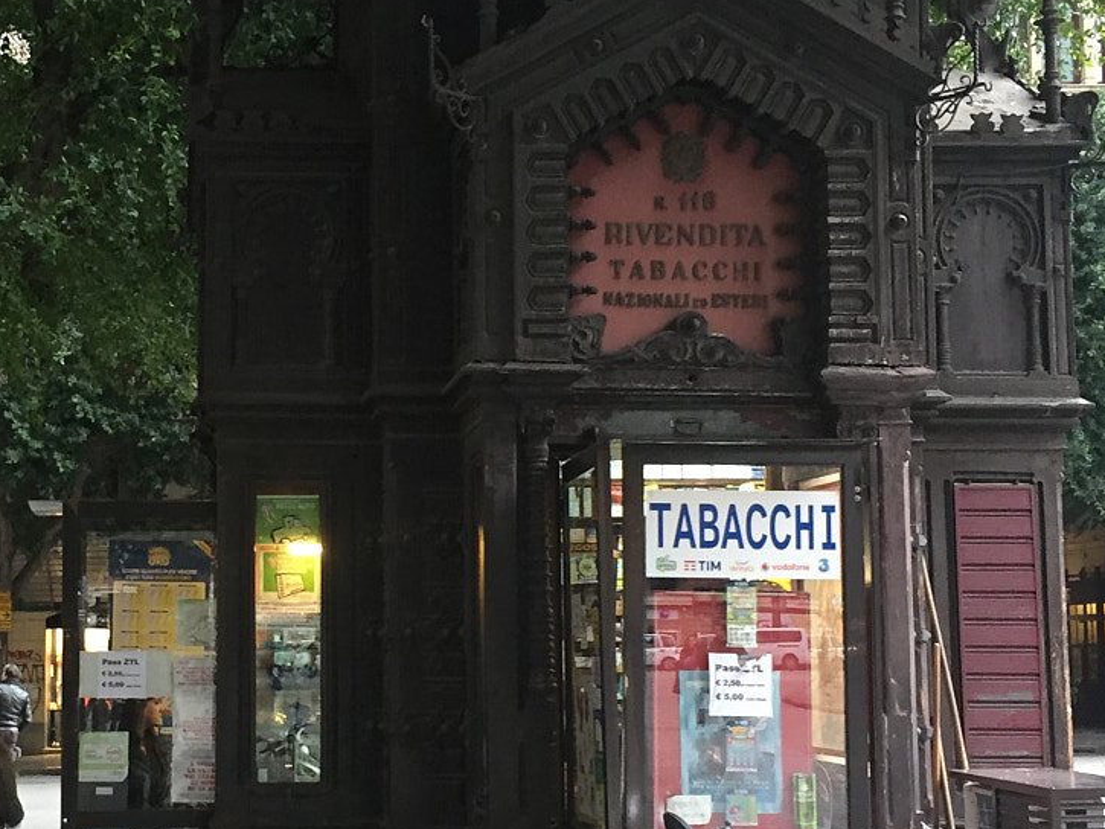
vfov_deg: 22.9
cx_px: 215
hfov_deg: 29.5
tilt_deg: +5.7
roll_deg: -0.2
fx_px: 2043
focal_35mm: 64
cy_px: 459
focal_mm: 4.15
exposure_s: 1/33
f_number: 2.2
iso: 160
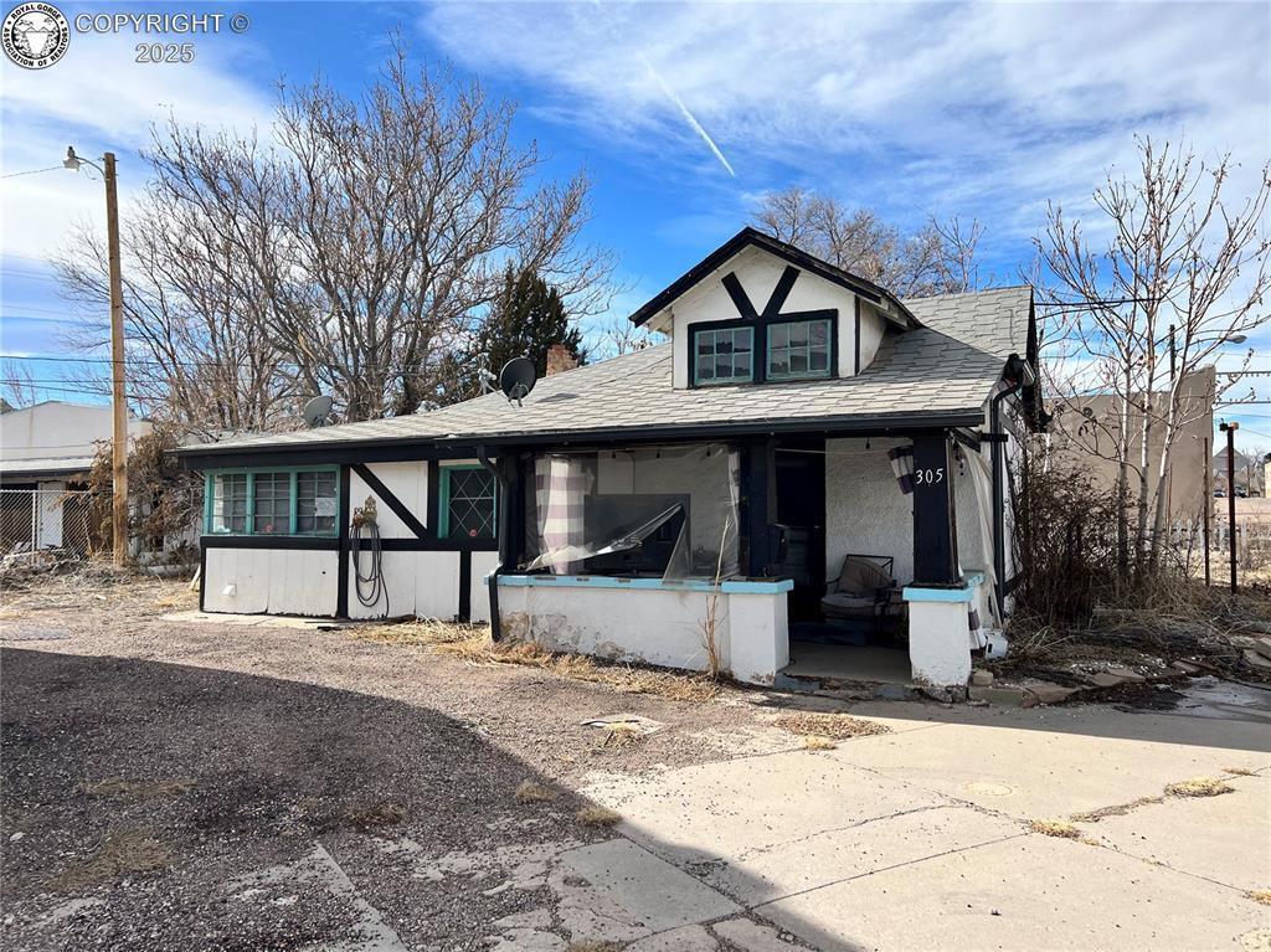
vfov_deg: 53.0
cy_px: 476
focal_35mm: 26
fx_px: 954
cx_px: 636
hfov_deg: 67.3
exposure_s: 1/3460
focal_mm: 5.7
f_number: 1.5
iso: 50
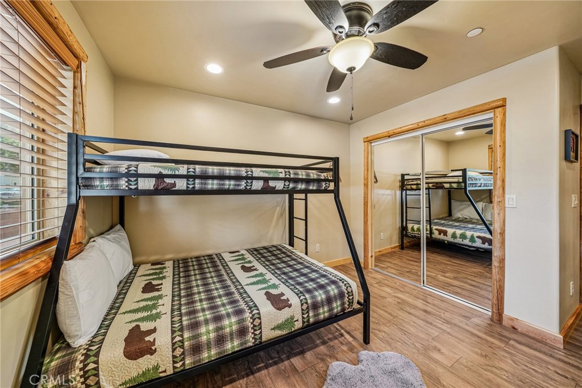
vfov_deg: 90.0
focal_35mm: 12
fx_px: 194
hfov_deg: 112.6
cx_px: 291
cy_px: 194
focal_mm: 12
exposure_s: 1/6
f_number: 8
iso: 400
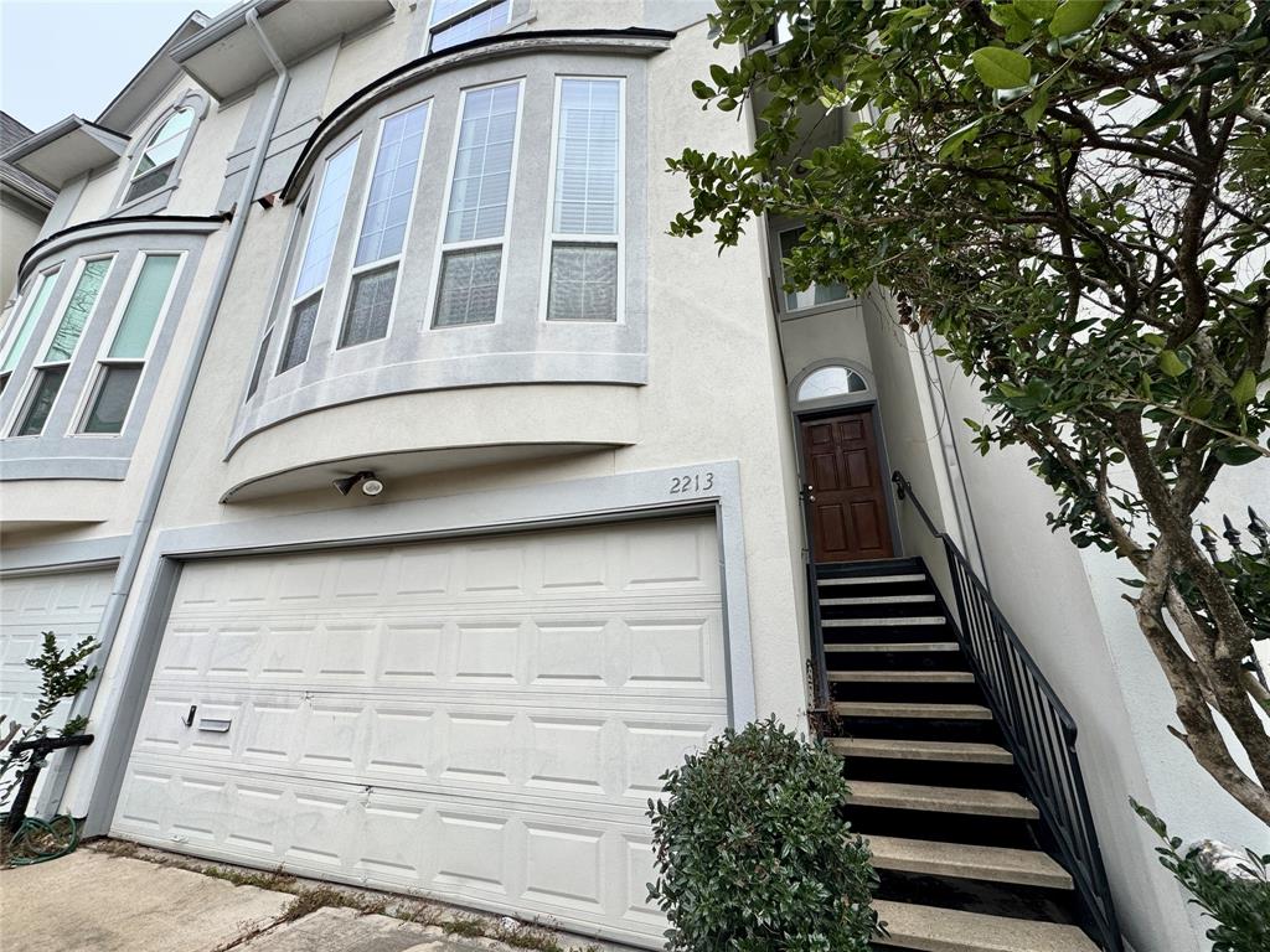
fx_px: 514
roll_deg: -0.3
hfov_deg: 102.1
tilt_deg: +19.9
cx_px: 635
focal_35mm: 14
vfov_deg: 85.7
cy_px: 476
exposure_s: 1/993
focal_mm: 2.22
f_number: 2.2
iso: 50
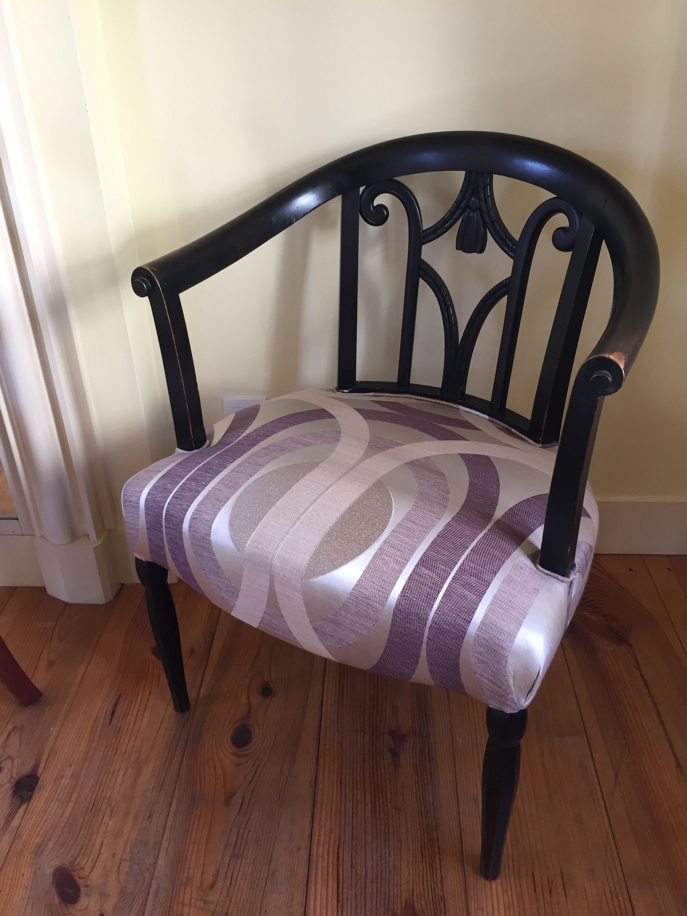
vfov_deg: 61.7
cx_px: 344
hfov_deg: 48.2
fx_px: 767
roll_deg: +0.3
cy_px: 458
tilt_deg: -31.2
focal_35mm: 29
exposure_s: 1/33
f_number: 2.2
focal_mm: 4.15
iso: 50
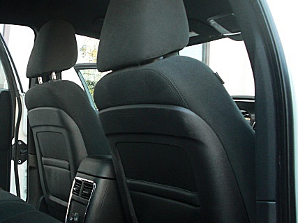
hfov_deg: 35.0
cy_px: 86
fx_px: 465
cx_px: 84
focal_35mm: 54
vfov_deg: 26.9
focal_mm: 6.3
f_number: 2.8
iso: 200
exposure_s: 1/100
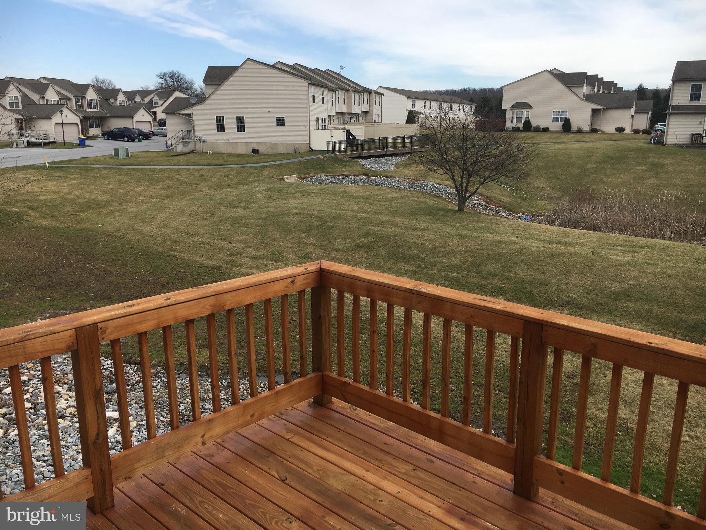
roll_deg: +1.0
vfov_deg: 48.2
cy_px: 265
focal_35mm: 29
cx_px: 353
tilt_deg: -11.6
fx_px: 591
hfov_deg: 61.7
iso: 25
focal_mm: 4.15
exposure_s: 1/1166
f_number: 2.2
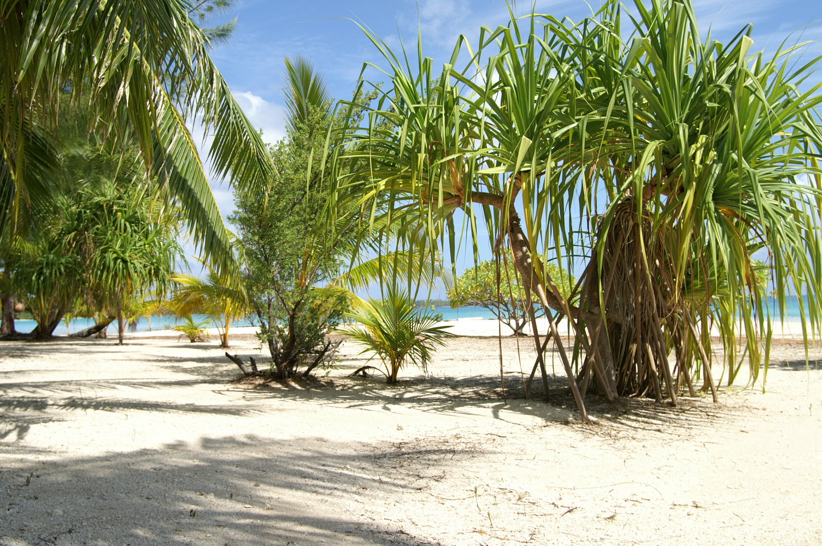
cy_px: 273
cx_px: 411
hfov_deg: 57.3
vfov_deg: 39.9
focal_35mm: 33
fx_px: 753
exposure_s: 1/400
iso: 100
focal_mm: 22
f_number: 7.1
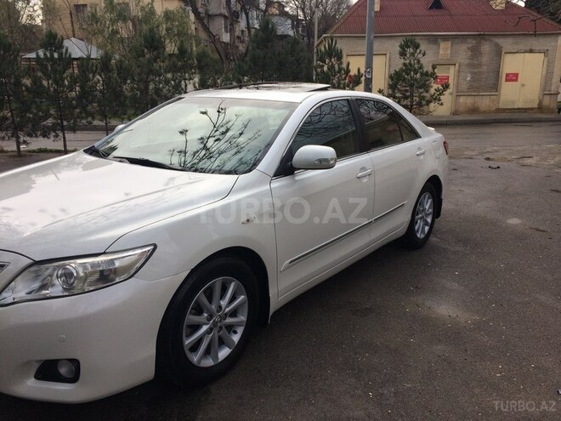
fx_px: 470
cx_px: 280
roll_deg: -0.5
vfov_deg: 48.2
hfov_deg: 61.7
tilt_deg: -16.6
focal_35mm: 29
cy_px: 210
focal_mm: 4.15
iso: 32
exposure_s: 1/604
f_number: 2.2
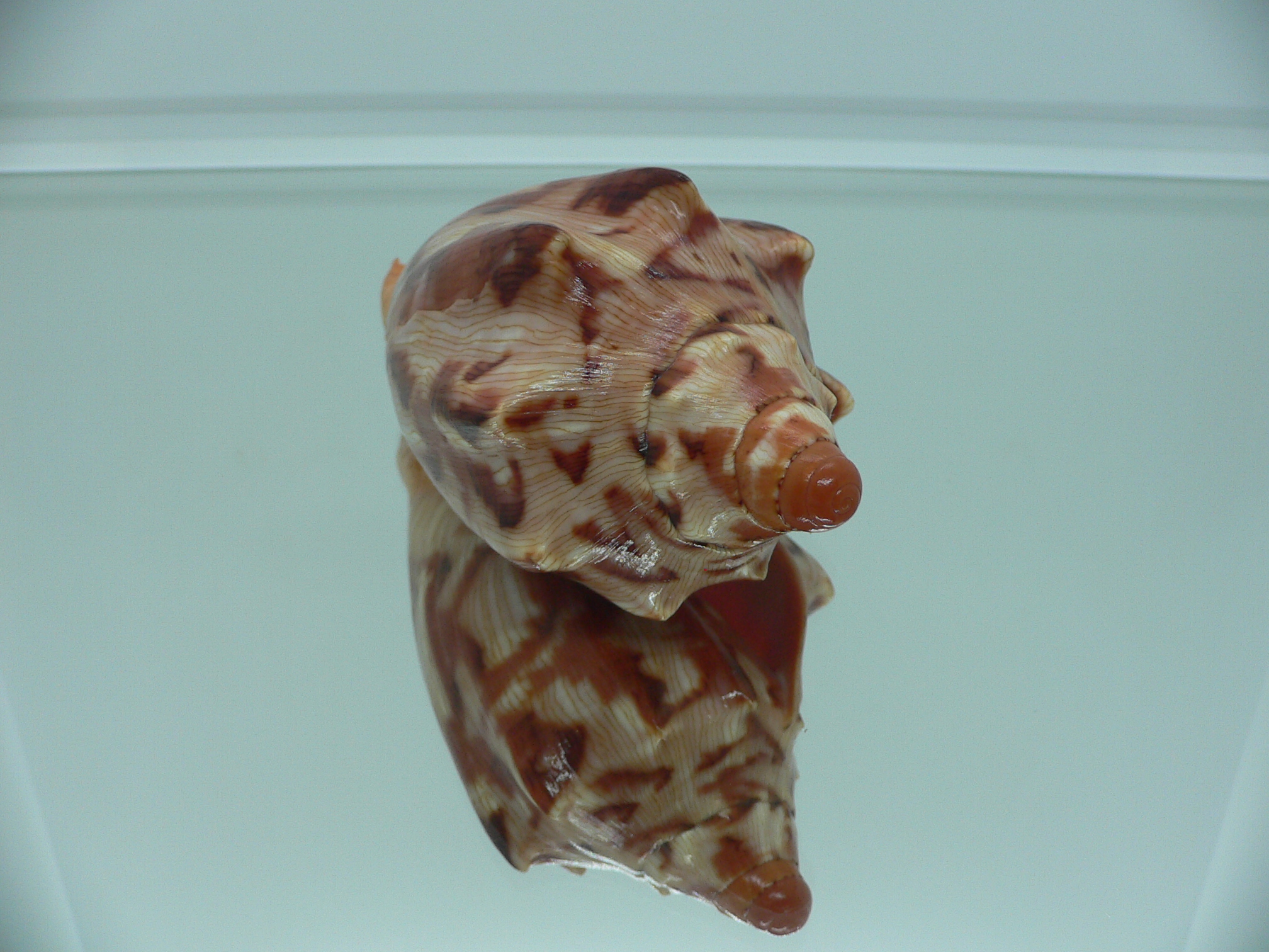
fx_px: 1283
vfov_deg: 40.7
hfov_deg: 52.6
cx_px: 634
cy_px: 476
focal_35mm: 35
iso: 80
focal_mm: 4.6
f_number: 2.8
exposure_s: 1/60
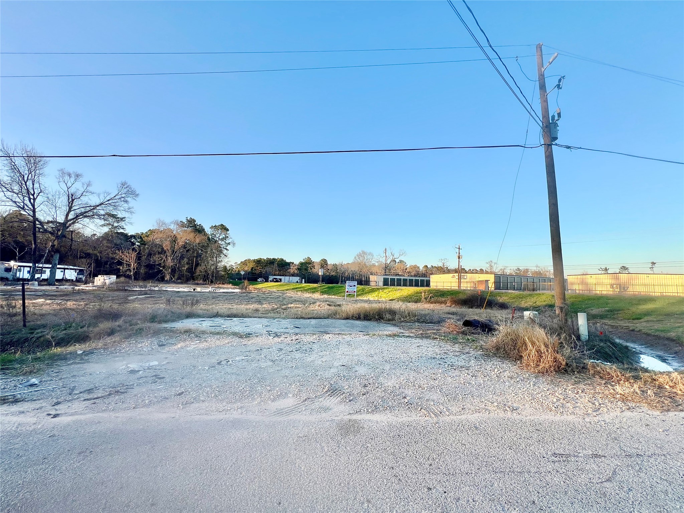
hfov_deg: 106.2
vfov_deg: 89.9
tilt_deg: +5.2
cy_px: 256
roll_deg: +1.4
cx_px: 342
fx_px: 257
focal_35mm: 13
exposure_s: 1/637
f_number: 1.8
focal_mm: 1.57
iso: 32
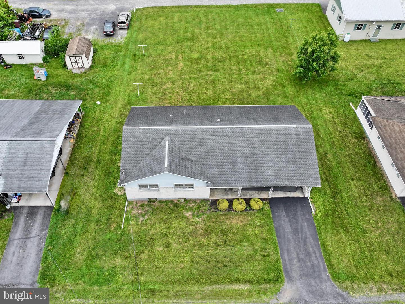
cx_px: 202
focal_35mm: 24
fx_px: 281
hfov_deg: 71.6
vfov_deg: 56.8
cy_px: 152
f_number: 2.8
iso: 110
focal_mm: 12.29
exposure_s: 1/640
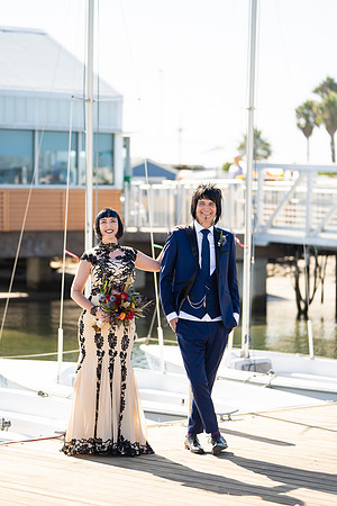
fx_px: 1629
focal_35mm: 116
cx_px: 168
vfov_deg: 17.6
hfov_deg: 11.8
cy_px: 253
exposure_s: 1/1250
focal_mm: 116
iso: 200
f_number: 2.8
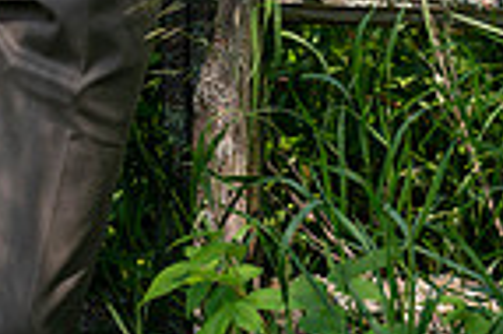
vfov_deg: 6.0
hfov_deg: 9.3
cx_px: 23
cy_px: -380
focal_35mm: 220
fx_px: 3070
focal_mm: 70
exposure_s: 1/250
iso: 200
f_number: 5
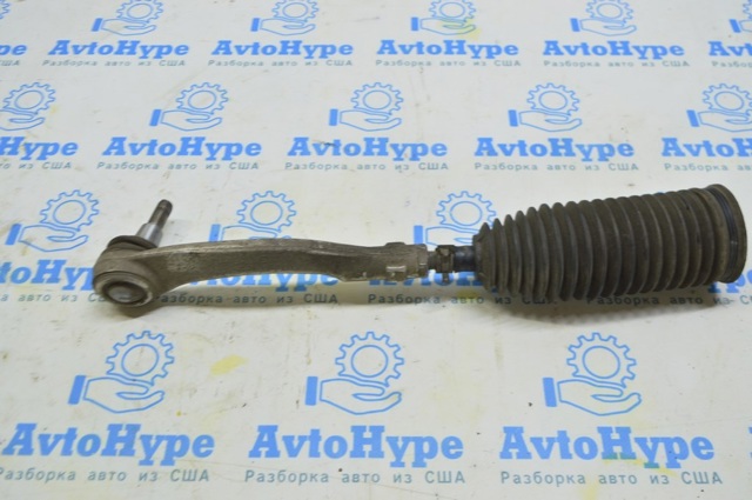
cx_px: 376
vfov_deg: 36.8
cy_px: 250
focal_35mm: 36
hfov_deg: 53.2
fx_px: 751
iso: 400
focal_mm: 24
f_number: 5.6
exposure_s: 1/20
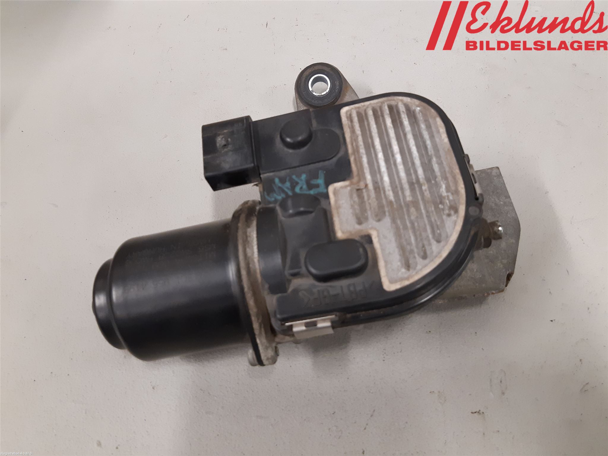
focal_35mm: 26
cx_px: 304
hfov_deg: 67.3
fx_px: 457
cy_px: 228
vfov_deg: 53.1
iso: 200
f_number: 1.7
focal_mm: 3.93
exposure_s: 1/50
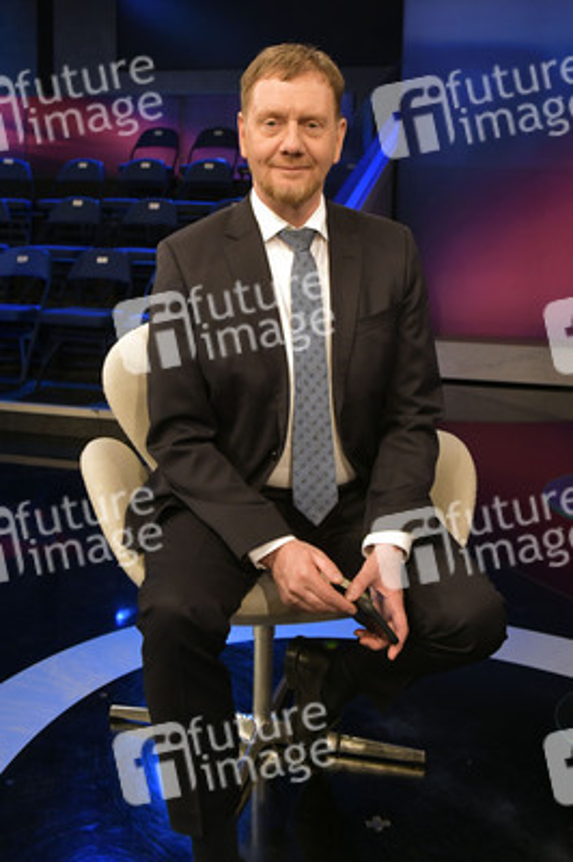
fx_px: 765
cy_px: 431
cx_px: 286
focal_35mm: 32
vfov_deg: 58.8
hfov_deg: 41.0
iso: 2000
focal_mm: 32
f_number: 5.6
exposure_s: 1/200
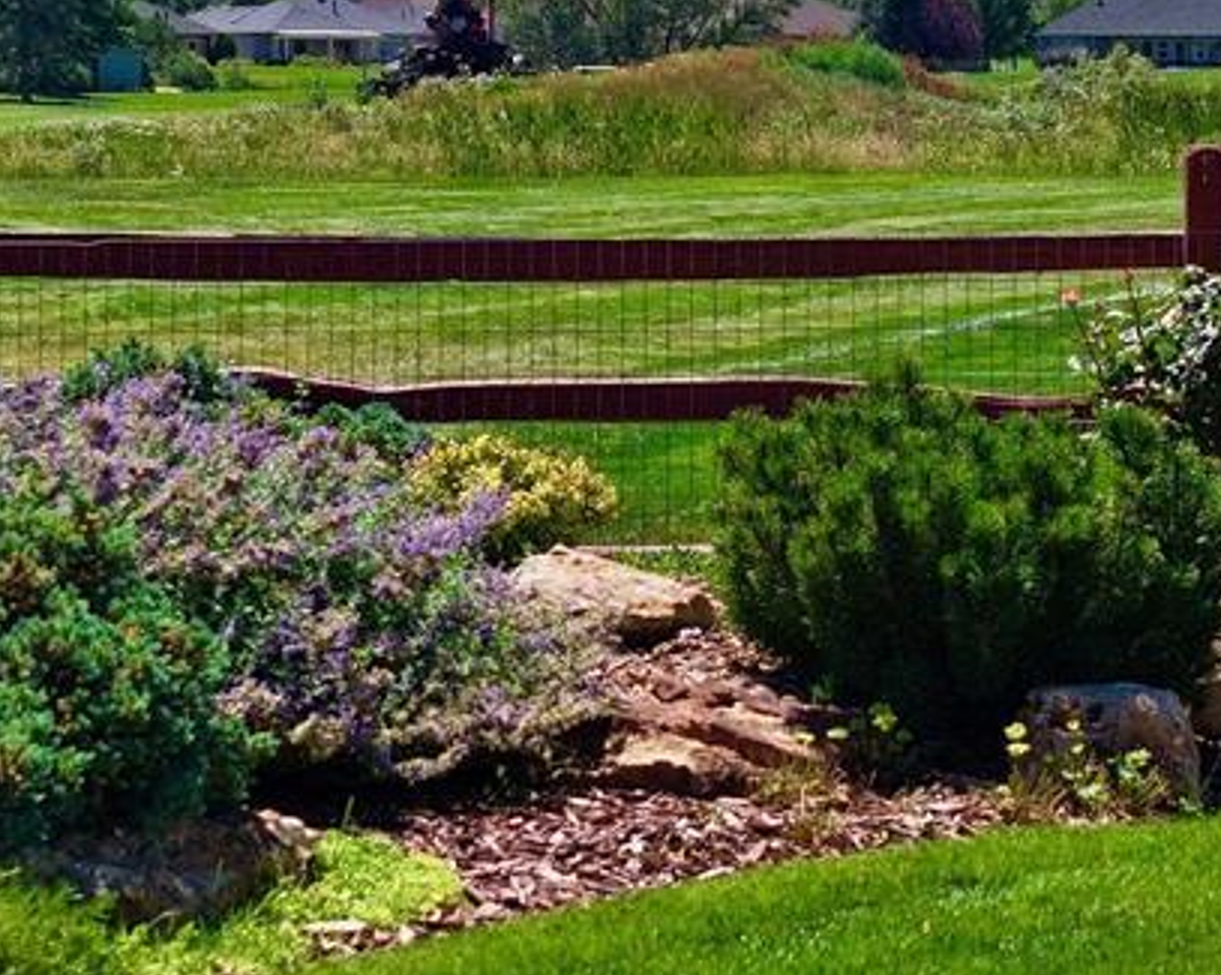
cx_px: 662
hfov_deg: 11.2
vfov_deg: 9.0
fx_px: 6211
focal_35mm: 172
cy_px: 312
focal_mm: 19.35
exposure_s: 1/1600
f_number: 2.8
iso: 110
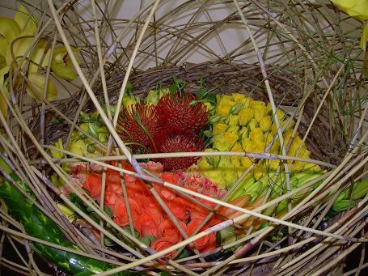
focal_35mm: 41
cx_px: 184
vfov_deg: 35.1
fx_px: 436
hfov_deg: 45.8
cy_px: 138
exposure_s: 1/60
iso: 50
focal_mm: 6.7
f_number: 2.8
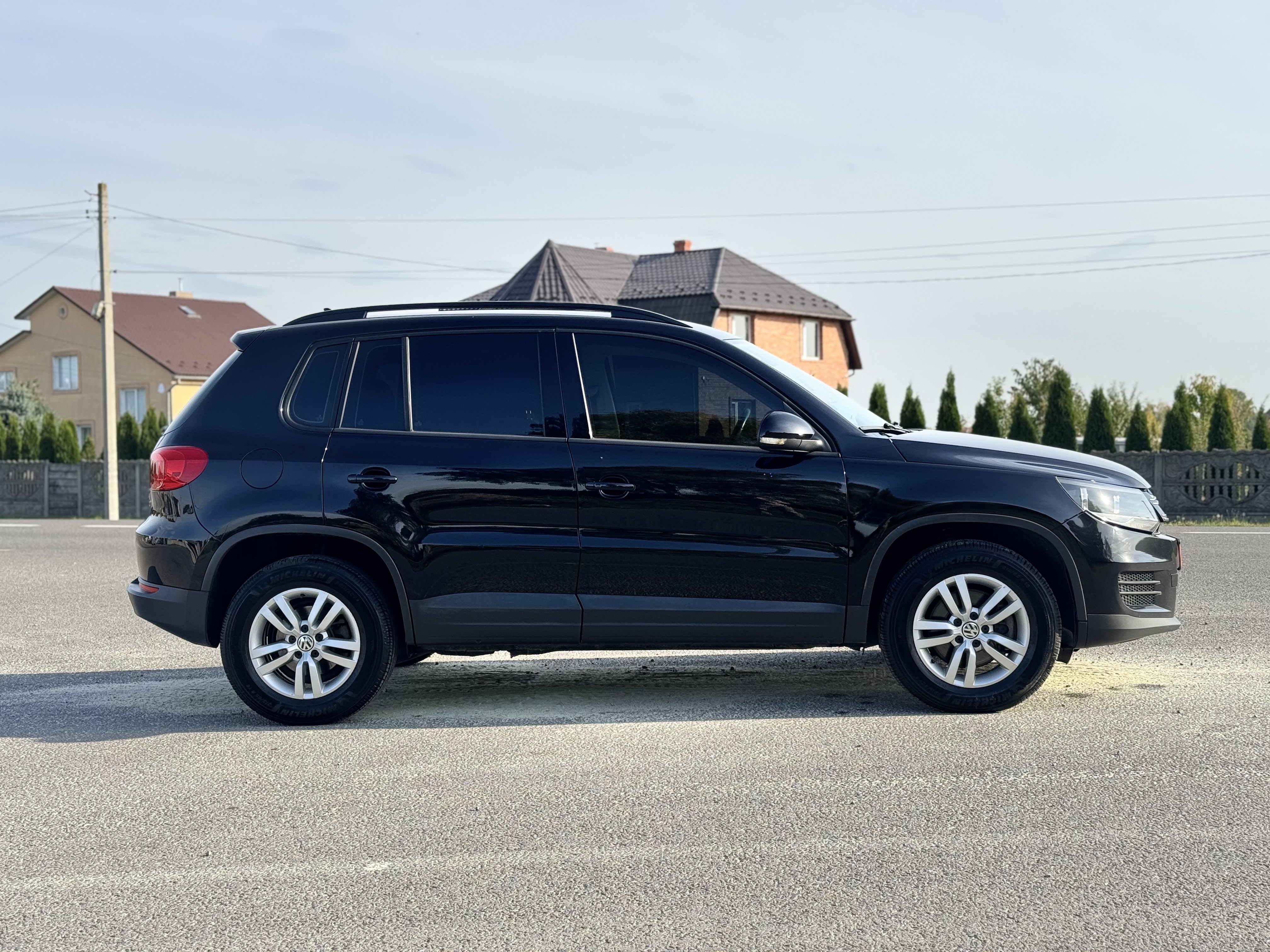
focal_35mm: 48
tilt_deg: -1.6
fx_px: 1761
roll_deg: +0.2
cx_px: 635
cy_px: 476
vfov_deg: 30.3
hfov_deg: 39.7
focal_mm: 6.76
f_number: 1.78
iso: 64
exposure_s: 1/1215
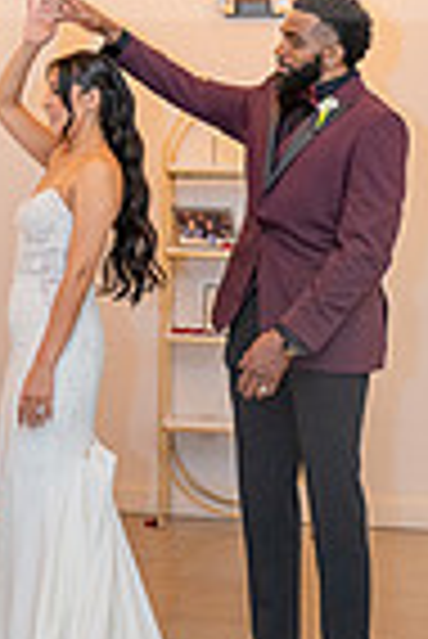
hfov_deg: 17.8
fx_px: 1352
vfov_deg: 24.6
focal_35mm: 76
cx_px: 72
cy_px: -86
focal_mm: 24
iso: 800
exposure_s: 1/200
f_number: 3.5
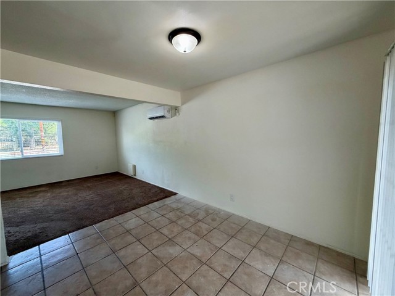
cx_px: 198
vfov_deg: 85.7
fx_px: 160
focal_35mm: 14
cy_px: 148
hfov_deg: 102.1
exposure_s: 1/120
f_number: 2.2
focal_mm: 2.22
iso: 200
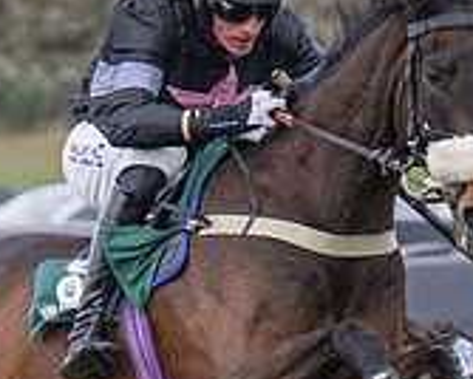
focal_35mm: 1311
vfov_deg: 1.2
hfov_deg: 1.5
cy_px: 624
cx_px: -156
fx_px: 18374
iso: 800
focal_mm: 195
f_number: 5
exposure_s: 1/1600
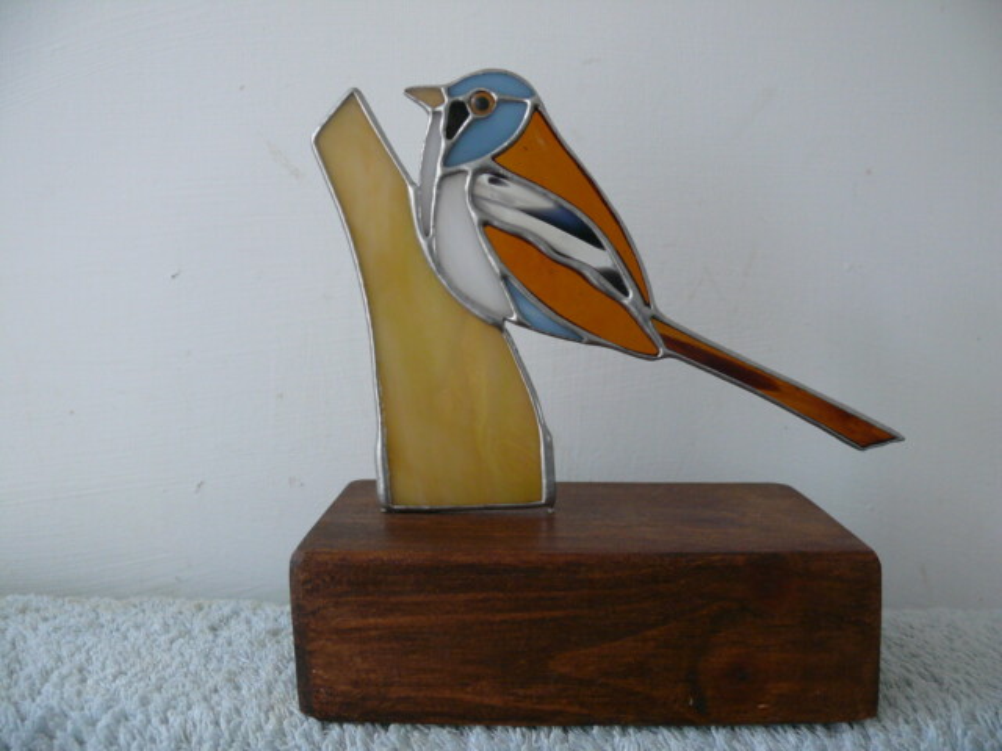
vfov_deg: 40.7
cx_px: 501
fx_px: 1013
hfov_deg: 52.6
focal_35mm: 35
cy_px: 376
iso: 200
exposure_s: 1/20
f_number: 2.8
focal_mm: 7.4
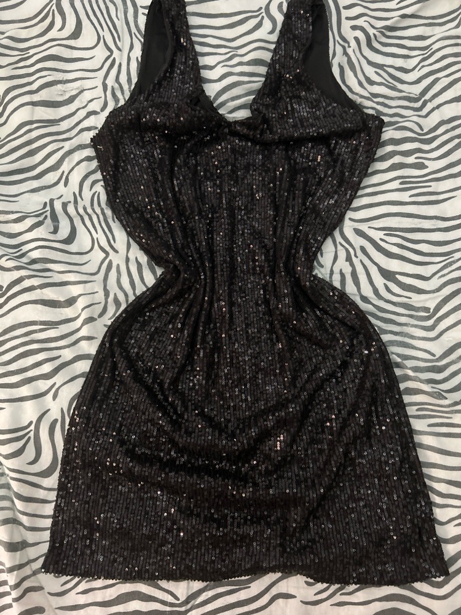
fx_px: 462
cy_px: 308
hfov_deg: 53.1
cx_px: 230
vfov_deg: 67.3
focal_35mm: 26
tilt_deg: -81.4
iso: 500
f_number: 1.5
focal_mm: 5.7
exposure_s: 1/25
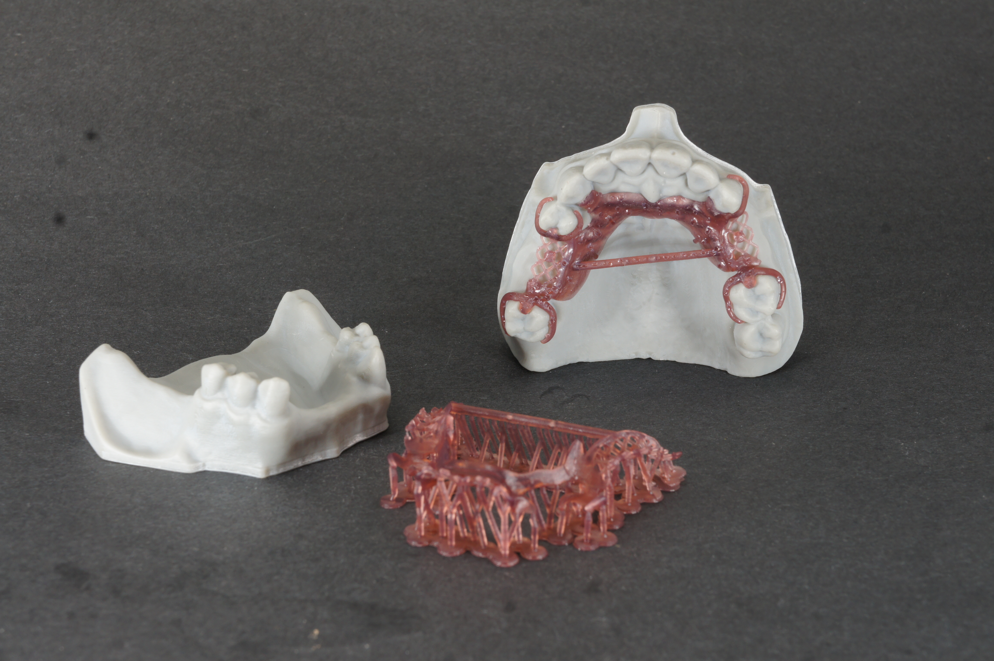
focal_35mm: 82
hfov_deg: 24.6
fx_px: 2277
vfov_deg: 16.5
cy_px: 330
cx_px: 497
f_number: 13
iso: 200
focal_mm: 55
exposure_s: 1/6
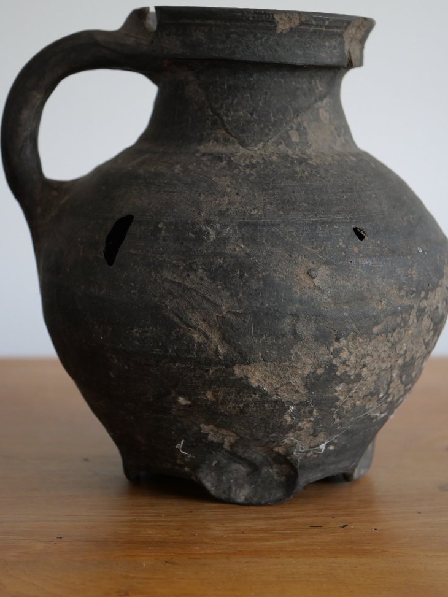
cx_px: 232
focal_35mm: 74
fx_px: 1277
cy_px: 239
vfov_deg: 26.3
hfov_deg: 19.9
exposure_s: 1/60
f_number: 2.8
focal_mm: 30
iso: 1000
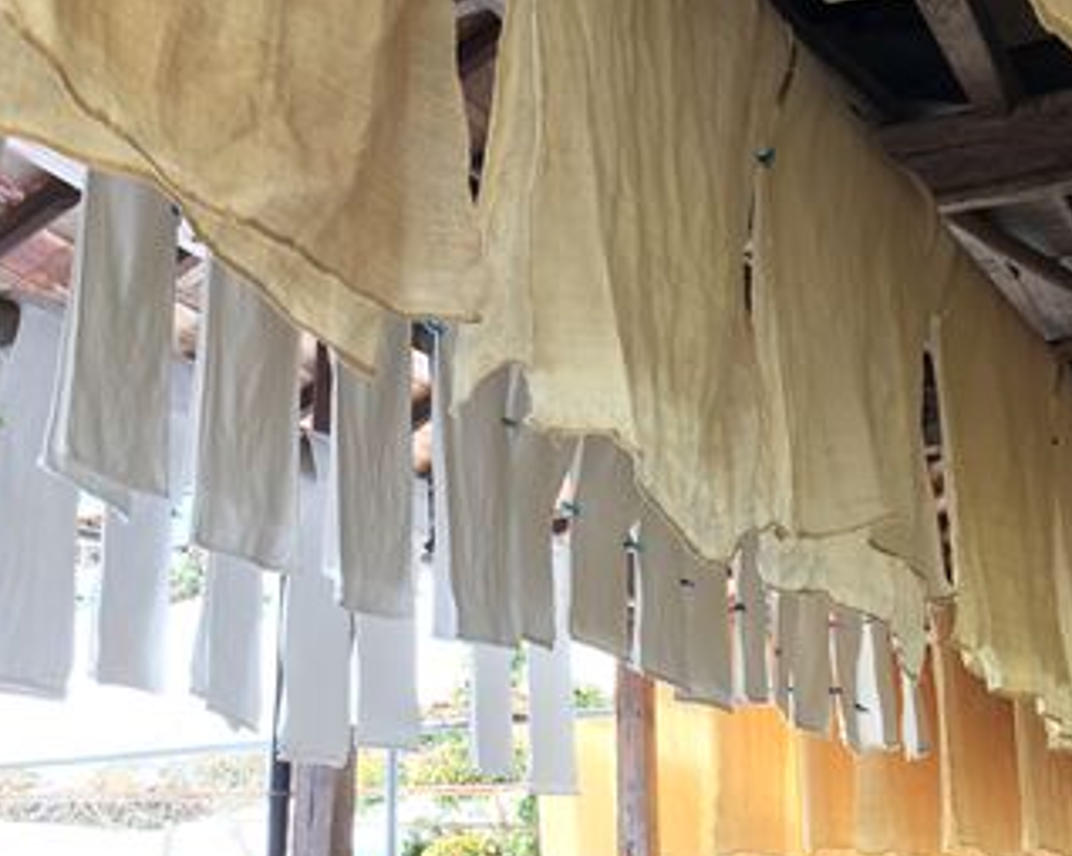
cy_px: 418
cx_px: 398
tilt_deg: +17.5
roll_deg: -1.3
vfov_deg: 26.7
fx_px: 1807
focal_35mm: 57
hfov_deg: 32.9
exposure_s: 1/40
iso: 25
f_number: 2.2
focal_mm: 4.15
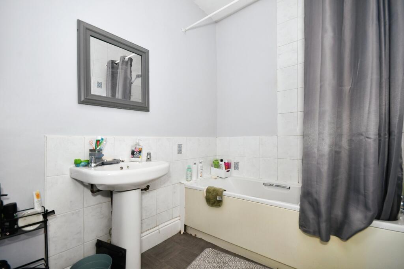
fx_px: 168
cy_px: 134
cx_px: 202
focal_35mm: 15
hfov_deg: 100.4
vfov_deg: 77.3
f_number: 8
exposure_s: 1/60
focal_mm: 10
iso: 400
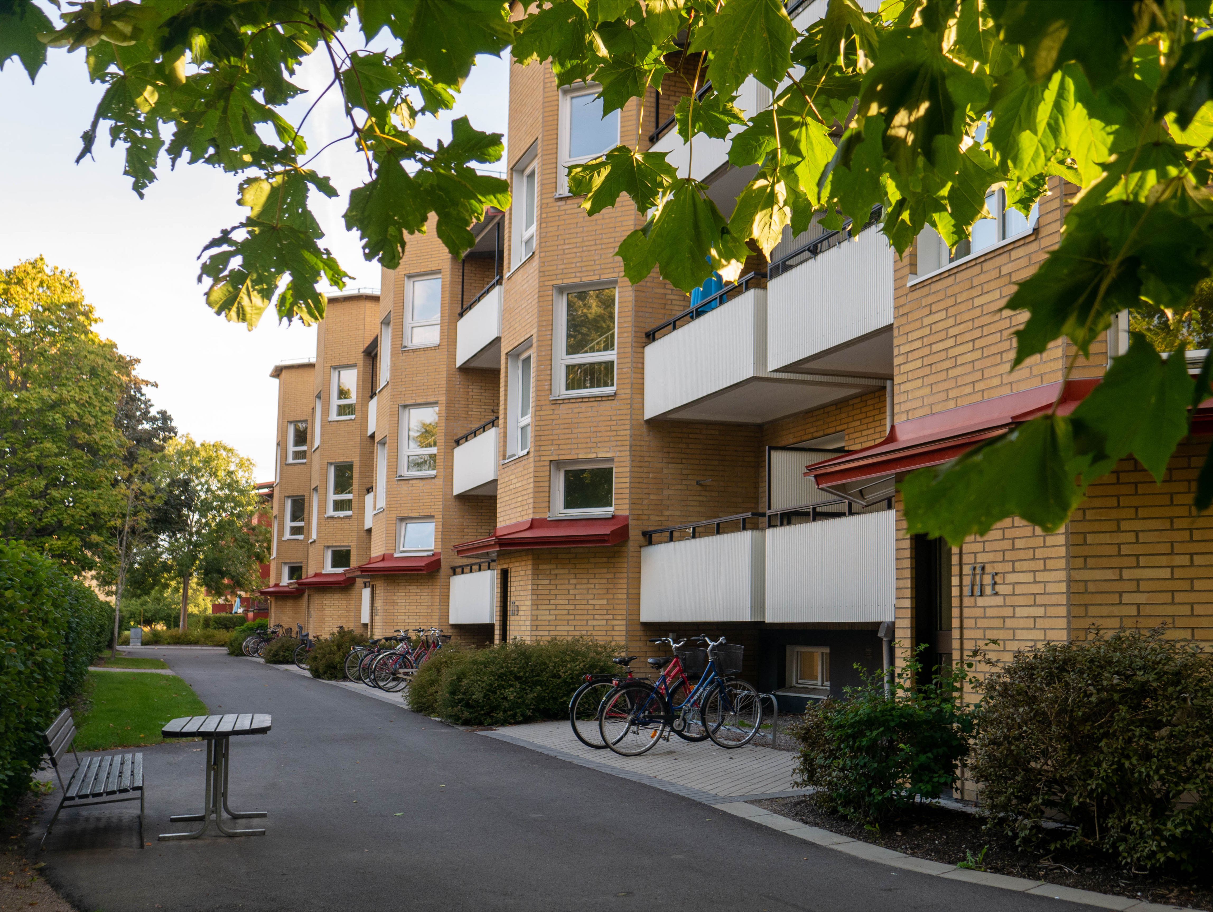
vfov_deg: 39.7
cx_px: 606
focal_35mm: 36
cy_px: 456
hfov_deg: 51.3
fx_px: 1262
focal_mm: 18
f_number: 4.5
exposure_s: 1/125
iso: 200
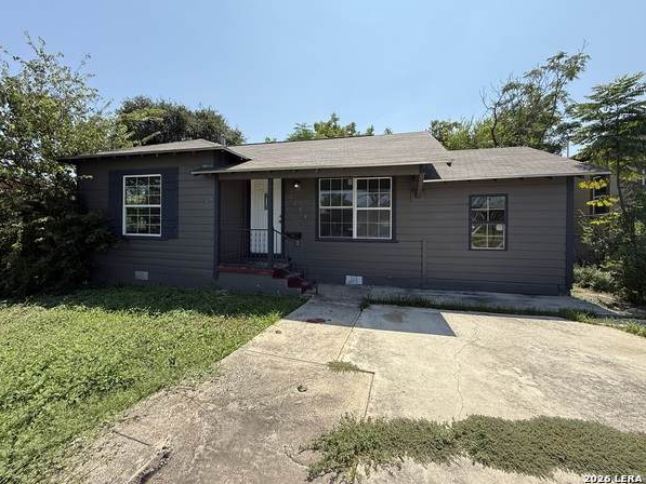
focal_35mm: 15
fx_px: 280
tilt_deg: -0.8
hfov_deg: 98.2
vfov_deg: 81.7
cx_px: 324
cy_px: 226
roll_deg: -0.5
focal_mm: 2.22
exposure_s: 1/1211
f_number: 2.2
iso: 50
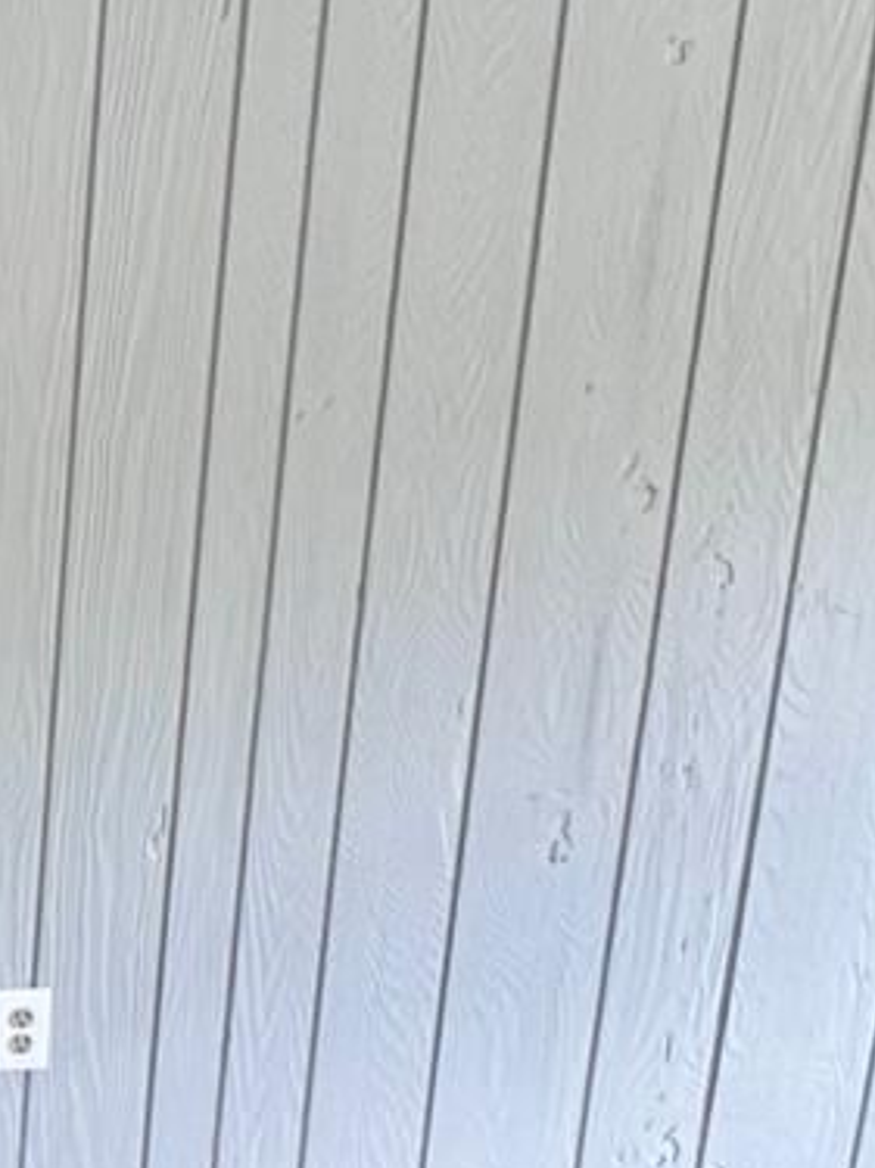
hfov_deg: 21.6
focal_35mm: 56
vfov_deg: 34.4
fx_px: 1888
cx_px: -453
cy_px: 582
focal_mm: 2.22
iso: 200
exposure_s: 1/120
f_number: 2.2
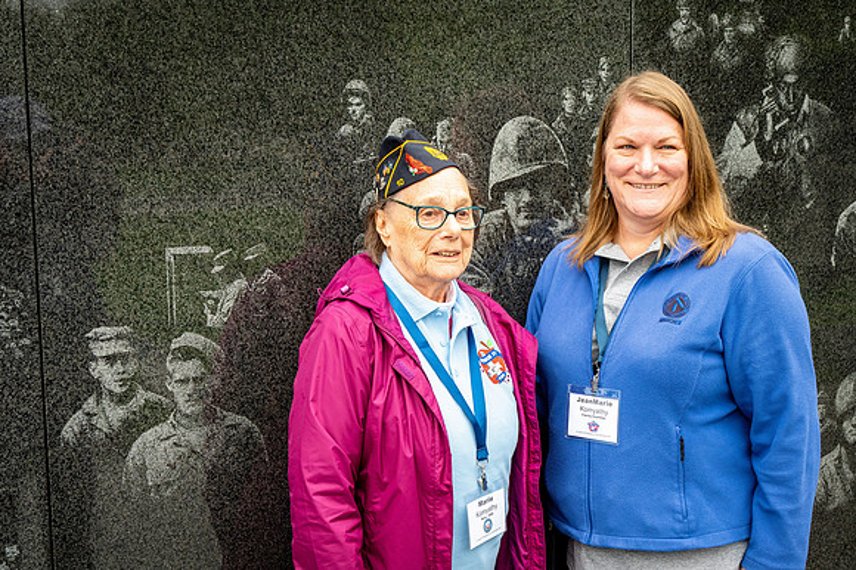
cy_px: 285
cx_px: 428
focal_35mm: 45
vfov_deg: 29.8
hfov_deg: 43.6
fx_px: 1069
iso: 2200
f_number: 8
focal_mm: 45
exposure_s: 1/640
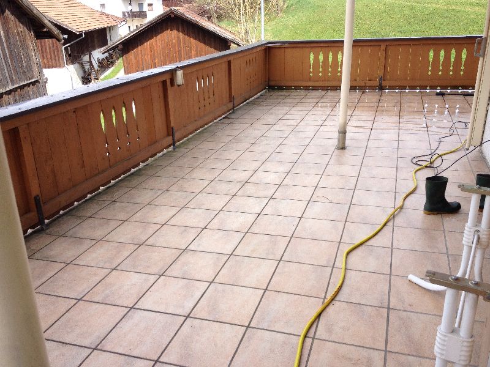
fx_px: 495
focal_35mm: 35
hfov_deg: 52.6
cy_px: 184
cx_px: 245
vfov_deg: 40.7
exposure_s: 1/593
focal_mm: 4.28
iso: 64
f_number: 2.4
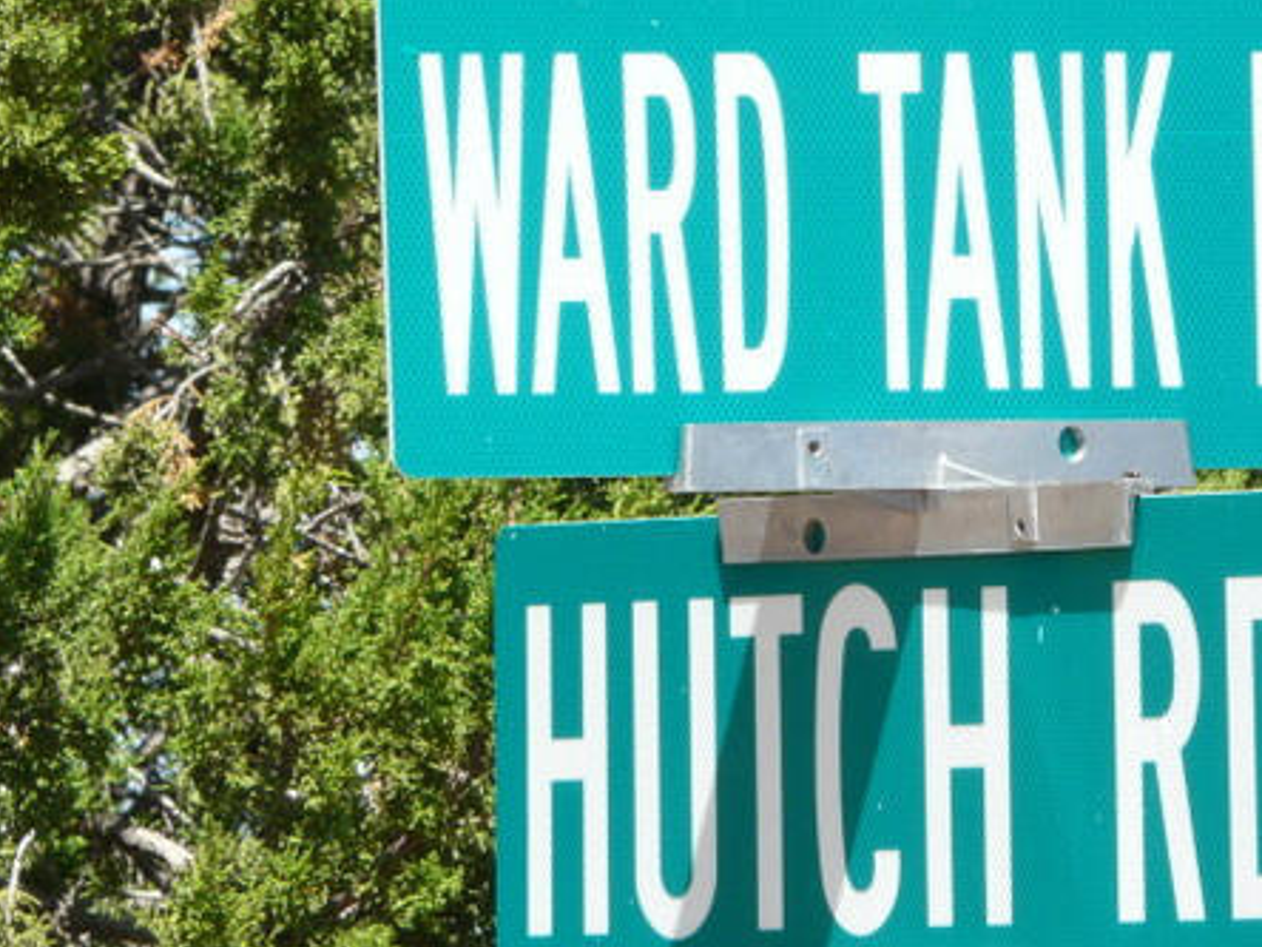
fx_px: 25775
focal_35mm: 707
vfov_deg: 2.1
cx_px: 878
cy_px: 461
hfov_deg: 2.8
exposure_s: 1/250
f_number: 5.6
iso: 100
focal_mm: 64.3
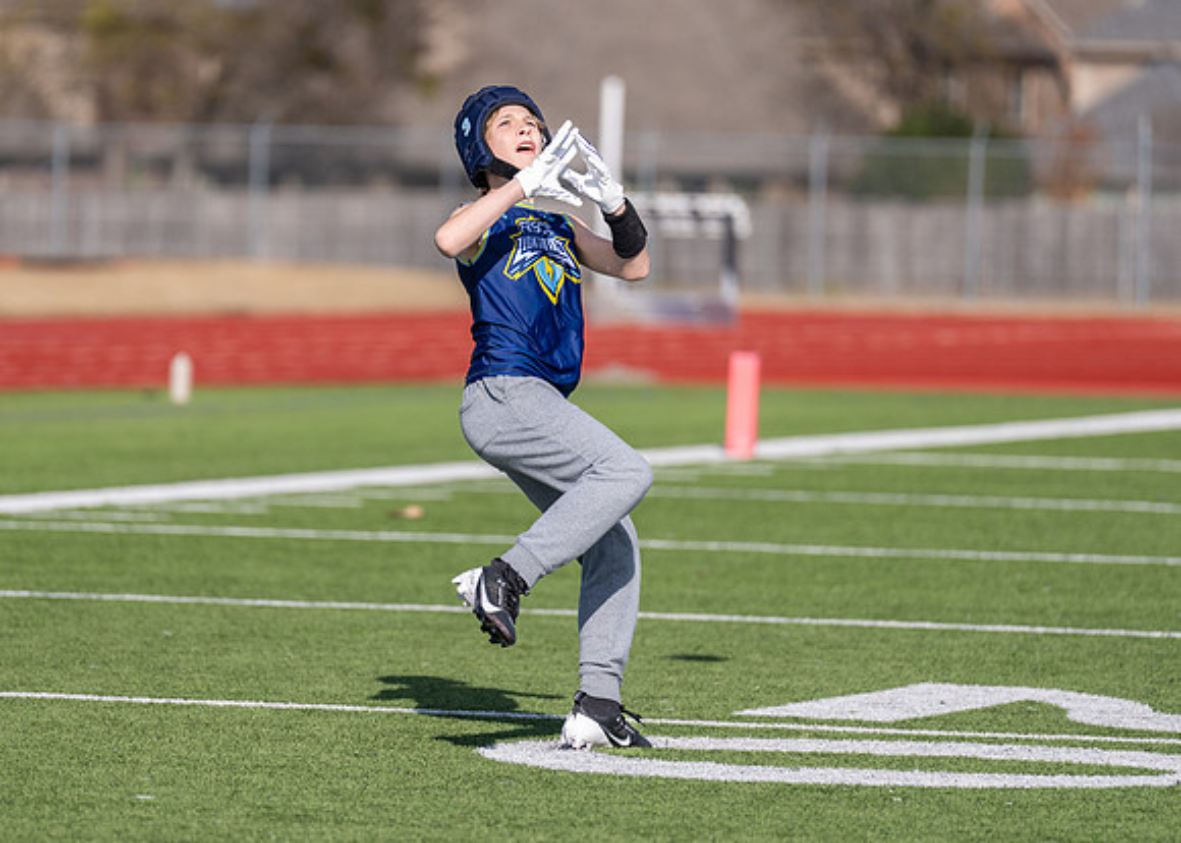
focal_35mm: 275
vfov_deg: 5.2
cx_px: 439
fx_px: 9214
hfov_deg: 7.3
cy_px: 382
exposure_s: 1/4000
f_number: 2.8
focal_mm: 200
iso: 160
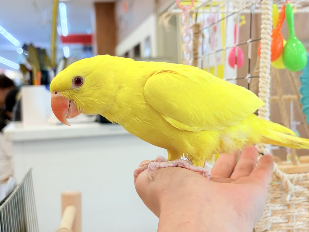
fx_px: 464
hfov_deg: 36.8
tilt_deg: -2.9
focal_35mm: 52
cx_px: 154
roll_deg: +3.3
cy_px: 116
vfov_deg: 28.0
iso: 25
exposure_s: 1/50
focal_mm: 5.96
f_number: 1.6
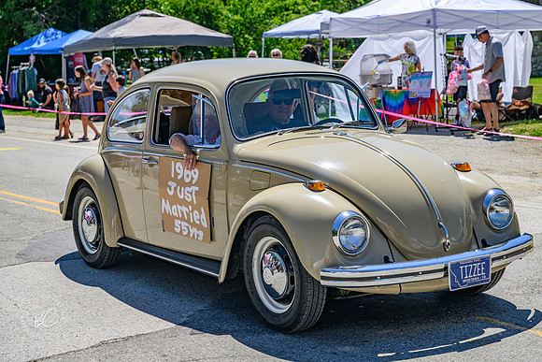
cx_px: 271
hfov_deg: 28.8
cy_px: 181
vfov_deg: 19.5
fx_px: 1054
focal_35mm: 70
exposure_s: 1/2000
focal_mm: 70
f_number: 6.3
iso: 400
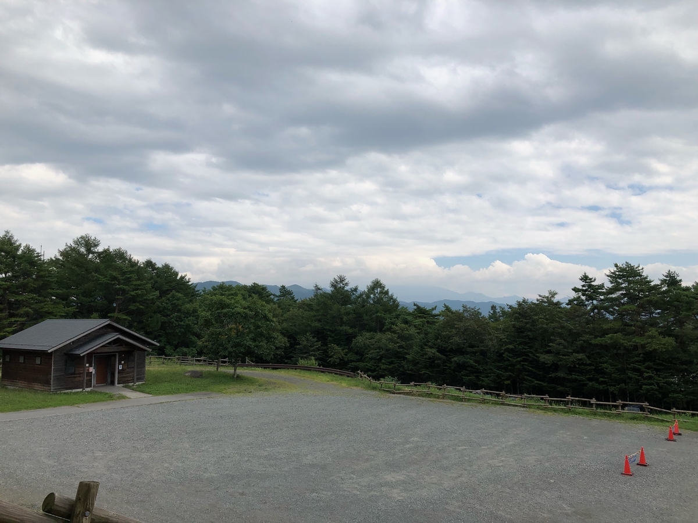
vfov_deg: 49.7
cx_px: 349
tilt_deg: +6.5
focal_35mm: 28
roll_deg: +1.1
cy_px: 262
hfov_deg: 63.4
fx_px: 565
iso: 20
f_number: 1.8
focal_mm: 3.99
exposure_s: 1/3003
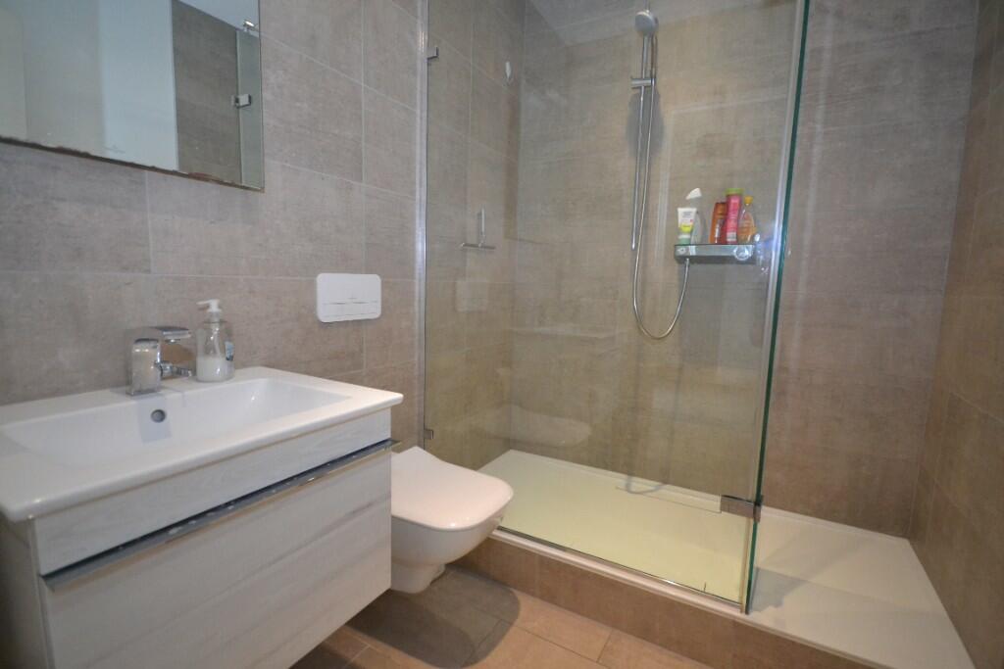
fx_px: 460
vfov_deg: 72.1
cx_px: 502
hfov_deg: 95.0
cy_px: 334
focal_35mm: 16
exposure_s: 1/30
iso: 3200
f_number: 4.2
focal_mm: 11
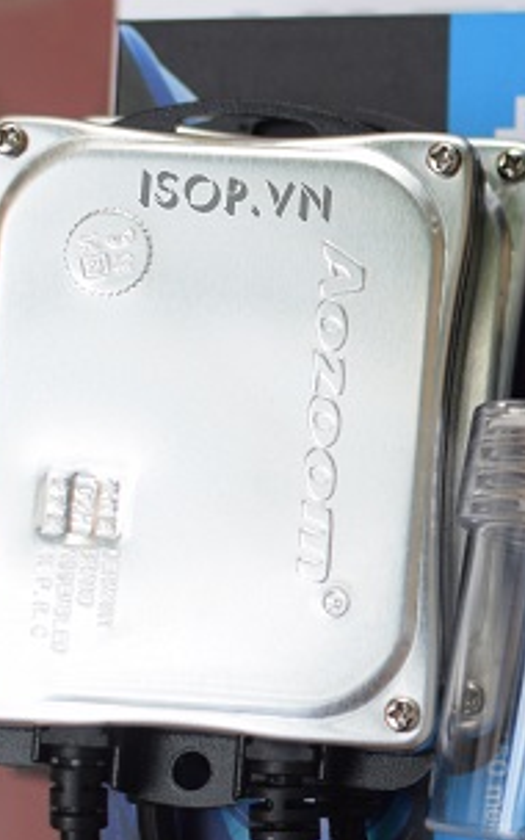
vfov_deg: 16.9
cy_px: 453
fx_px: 2820
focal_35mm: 123
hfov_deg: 10.3
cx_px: 754
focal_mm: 35
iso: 400
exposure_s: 1/125
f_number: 2.8
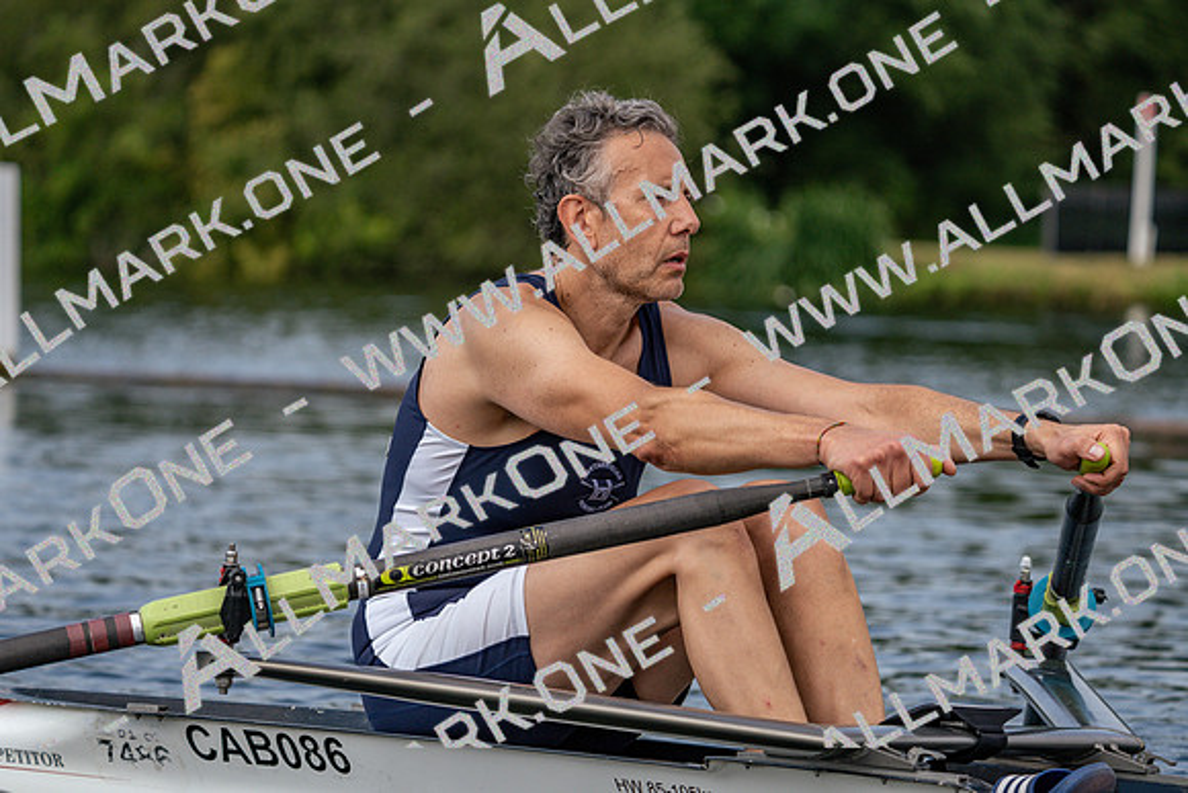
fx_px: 6601
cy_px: 396
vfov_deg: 6.9
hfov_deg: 10.3
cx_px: 594
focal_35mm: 200
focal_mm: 200
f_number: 5.6
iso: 320
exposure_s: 1/1600
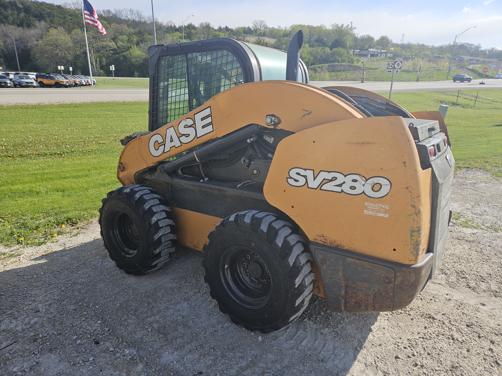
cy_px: 188
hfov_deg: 73.9
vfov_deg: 58.9
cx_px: 251
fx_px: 334
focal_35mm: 23
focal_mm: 5.4
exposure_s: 1/1391
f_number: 1.8
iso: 25
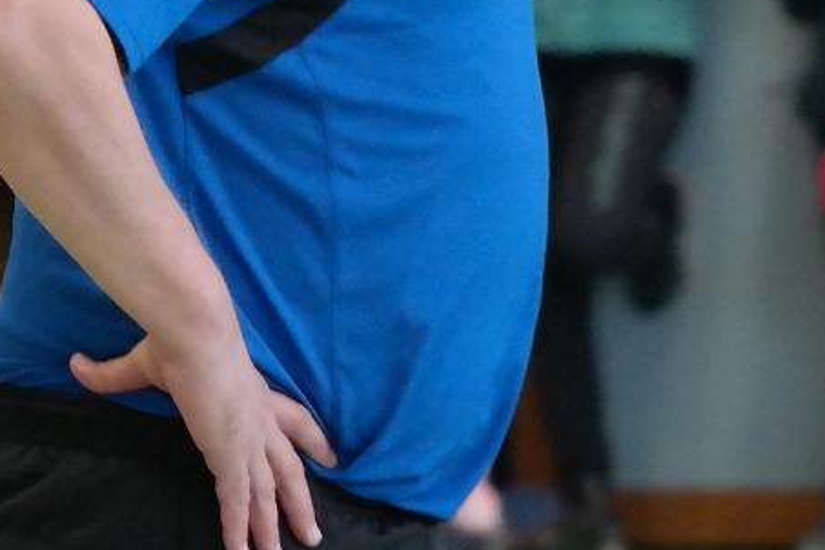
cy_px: 186
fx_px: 14093
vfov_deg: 2.2
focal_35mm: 615
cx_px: 80
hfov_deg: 3.4
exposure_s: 1/125
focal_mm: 113
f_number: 5
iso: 3200
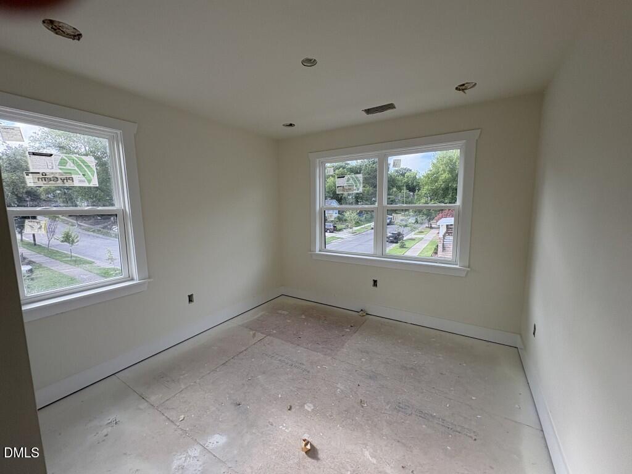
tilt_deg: -7.2
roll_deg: +1.3
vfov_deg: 85.7
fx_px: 256
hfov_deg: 102.1
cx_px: 316
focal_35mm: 14
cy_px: 237
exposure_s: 1/282
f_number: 2.2
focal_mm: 2.22
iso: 64
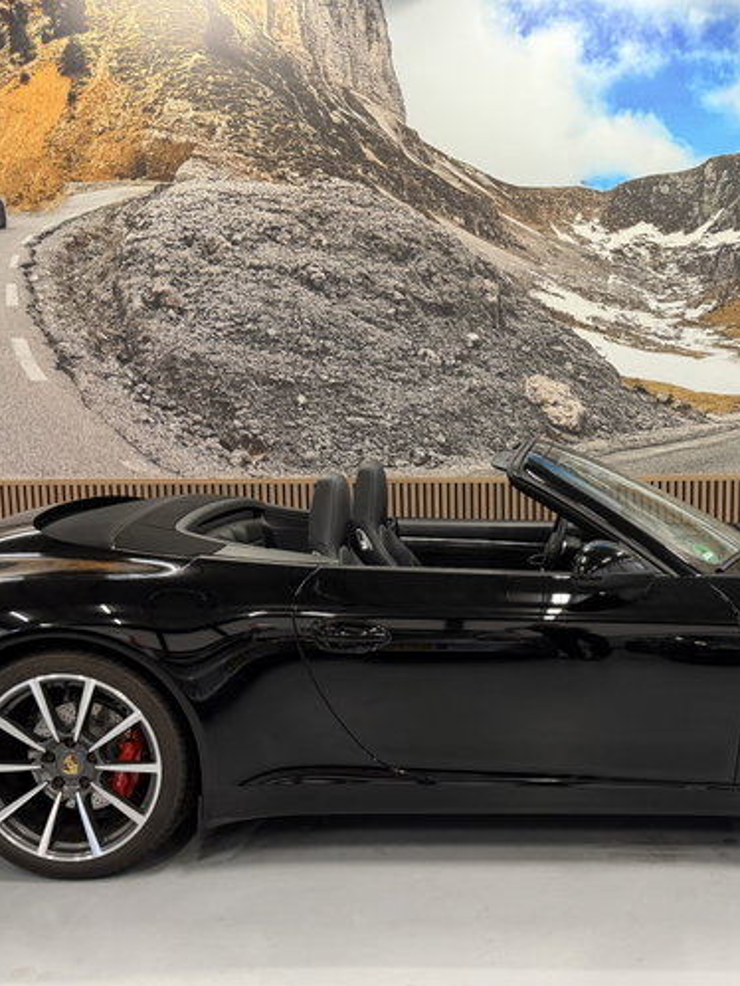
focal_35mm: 37
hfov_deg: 38.2
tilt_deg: -7.1
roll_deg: +1.5
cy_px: 539
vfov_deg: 50.1
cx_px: 505
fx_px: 1054
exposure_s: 1/50
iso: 250
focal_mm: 6.76
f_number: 1.78
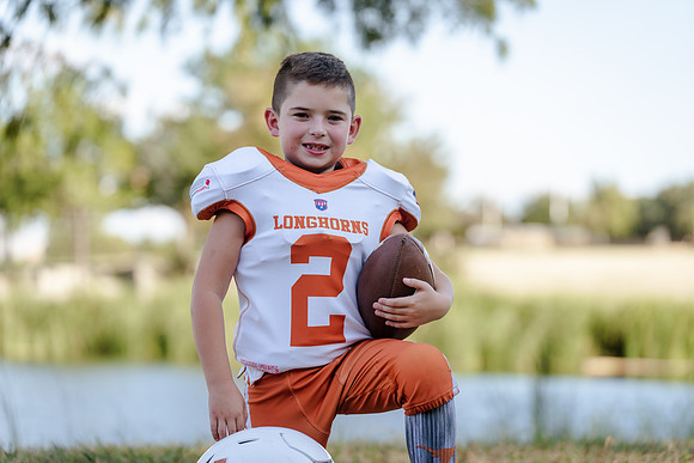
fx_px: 2237
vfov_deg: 11.8
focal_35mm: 116
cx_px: 347
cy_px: 232
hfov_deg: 17.6
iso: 125
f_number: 3.2
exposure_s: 1/320
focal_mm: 116
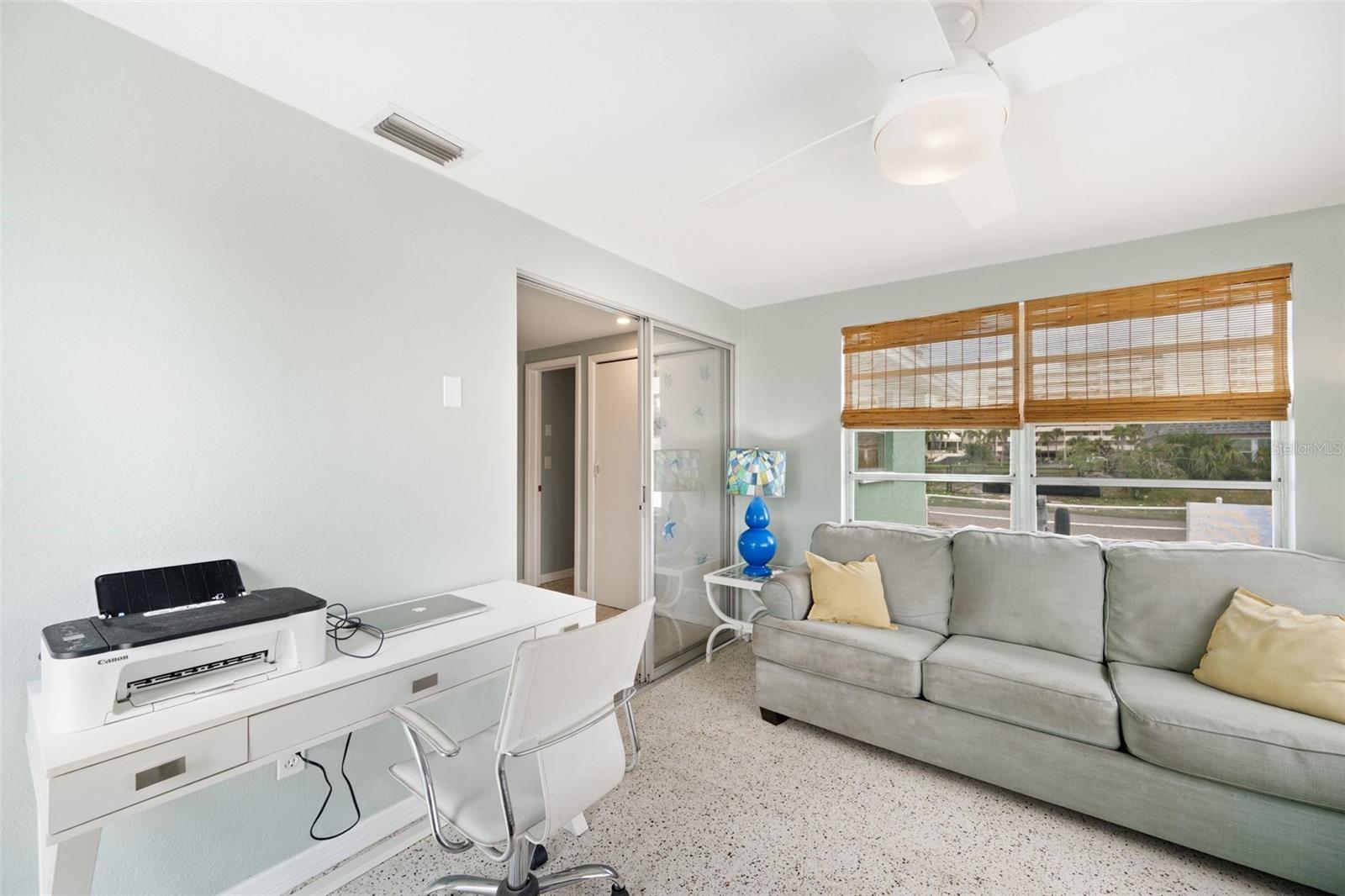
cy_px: 448
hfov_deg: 104.3
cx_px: 672
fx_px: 523
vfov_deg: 81.2
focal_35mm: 14
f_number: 7.1
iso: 320
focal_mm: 14
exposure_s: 1/40
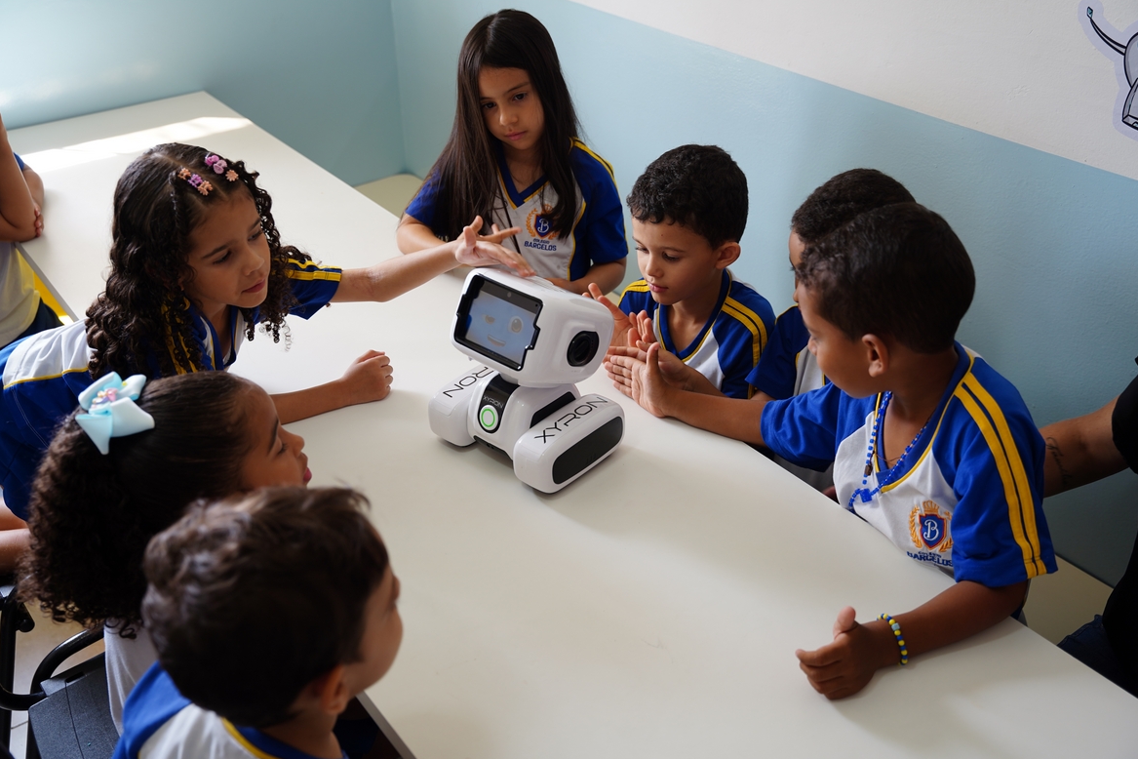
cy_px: 383
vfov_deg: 36.5
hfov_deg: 52.6
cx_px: 560
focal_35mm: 36
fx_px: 1151
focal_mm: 35.4
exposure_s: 1/60
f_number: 3.5
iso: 200
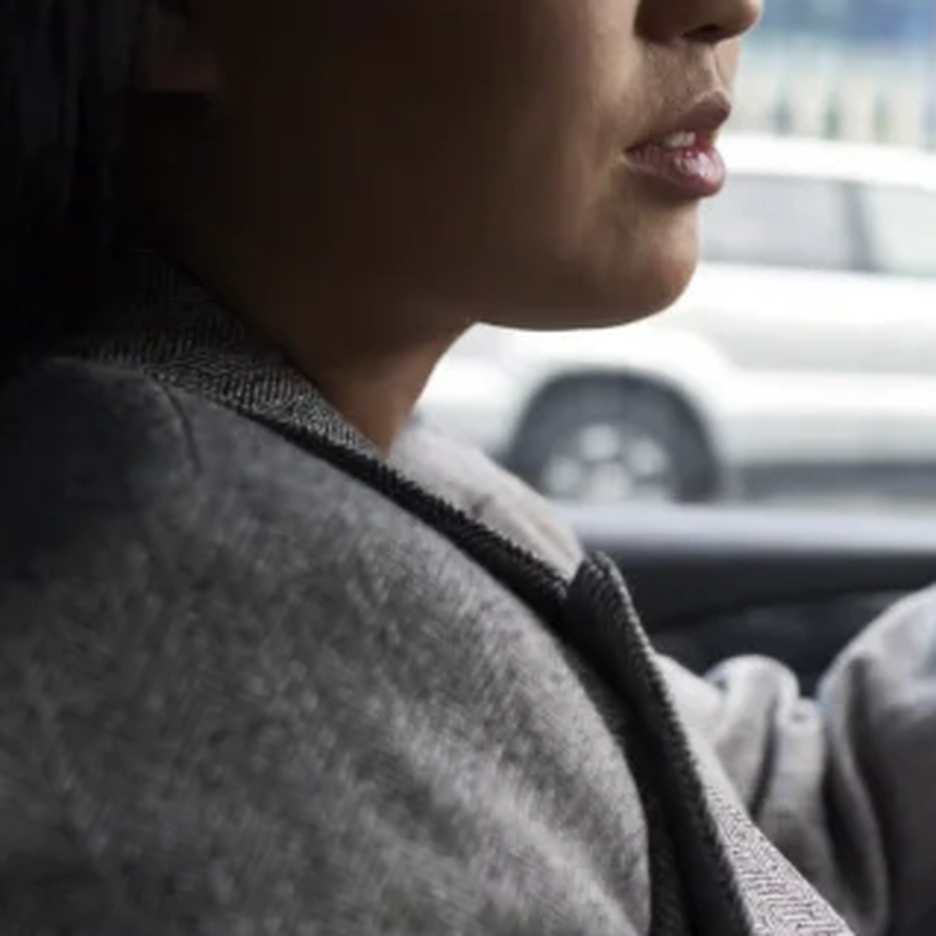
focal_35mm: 71
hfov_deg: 21.6
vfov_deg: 24.2
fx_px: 2172
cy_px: 333
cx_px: 1270
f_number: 2.8
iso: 400
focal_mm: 26
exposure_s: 1/400
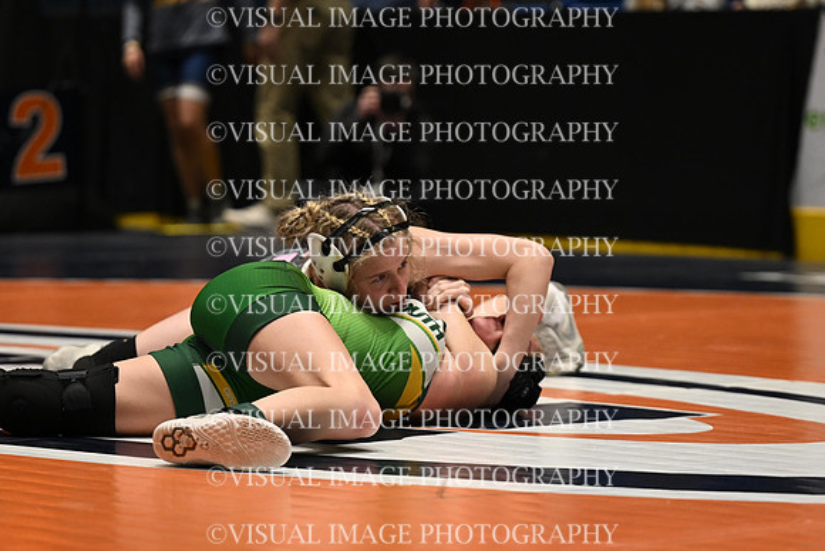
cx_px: 412
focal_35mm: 165
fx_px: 3782
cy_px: 276
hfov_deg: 12.4
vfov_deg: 8.3
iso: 1800
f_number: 2.8
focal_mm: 110
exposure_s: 1/767
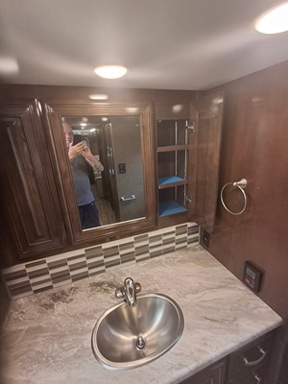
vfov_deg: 94.5
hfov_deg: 78.1
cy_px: 192
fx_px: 177
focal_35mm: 16
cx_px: 144
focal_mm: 1.64
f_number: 2.2
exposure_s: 1/40
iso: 100
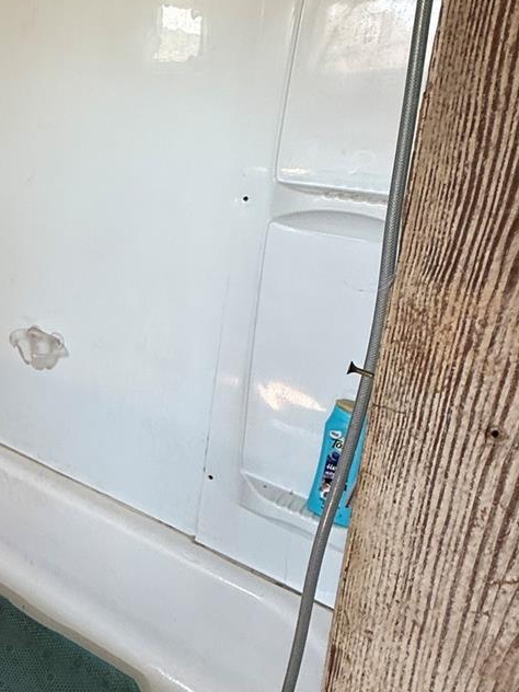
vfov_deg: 53.0
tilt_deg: -13.0
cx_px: -33
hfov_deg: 36.3
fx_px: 680
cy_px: 237
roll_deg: -1.1
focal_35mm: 34
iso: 125
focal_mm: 2.22
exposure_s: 1/99
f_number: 2.2
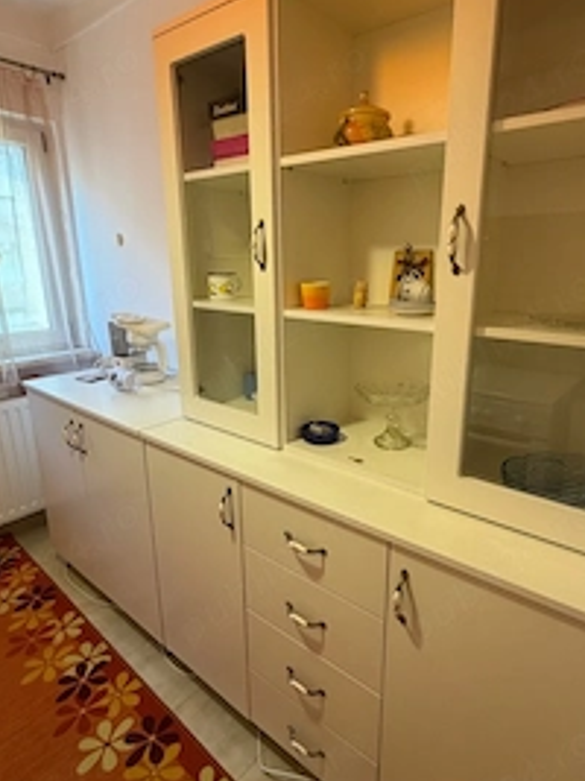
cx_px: 331
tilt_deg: -13.6
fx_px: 474
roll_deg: +0.1
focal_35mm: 21
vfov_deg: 79.0
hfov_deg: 63.2
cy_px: 380
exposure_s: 1/50
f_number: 2.2
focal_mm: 2.22
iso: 200
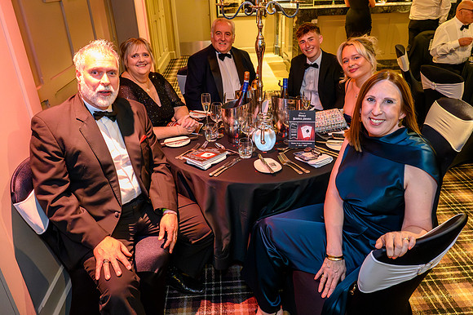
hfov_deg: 68.0
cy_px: 140
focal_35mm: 27
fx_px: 351
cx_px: 241
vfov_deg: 48.3
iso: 28800
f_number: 5
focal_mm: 24
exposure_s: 1/125
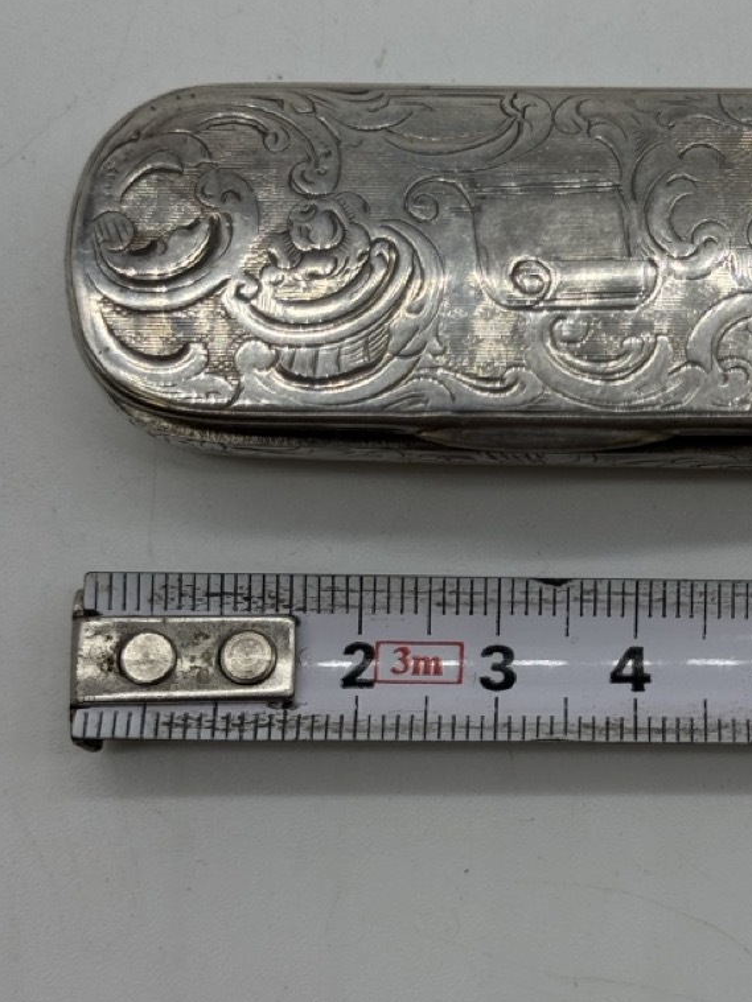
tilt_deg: -83.4
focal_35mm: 81
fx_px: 2347
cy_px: 436
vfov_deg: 24.1
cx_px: 612
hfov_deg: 18.0
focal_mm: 6.76
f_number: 1.78
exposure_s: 1/783
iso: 64
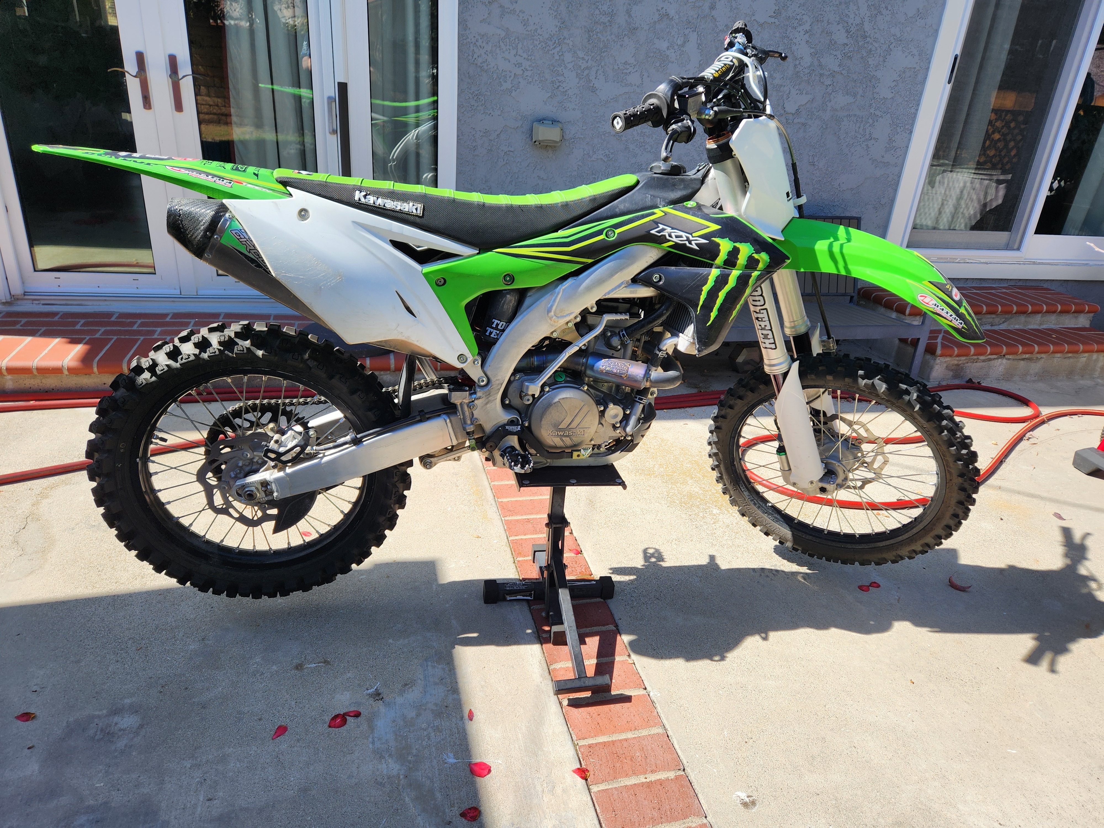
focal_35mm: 23
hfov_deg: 73.9
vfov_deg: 58.9
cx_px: 552
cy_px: 414
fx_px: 734
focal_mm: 5.4
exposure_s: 1/1073
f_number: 1.8
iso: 20
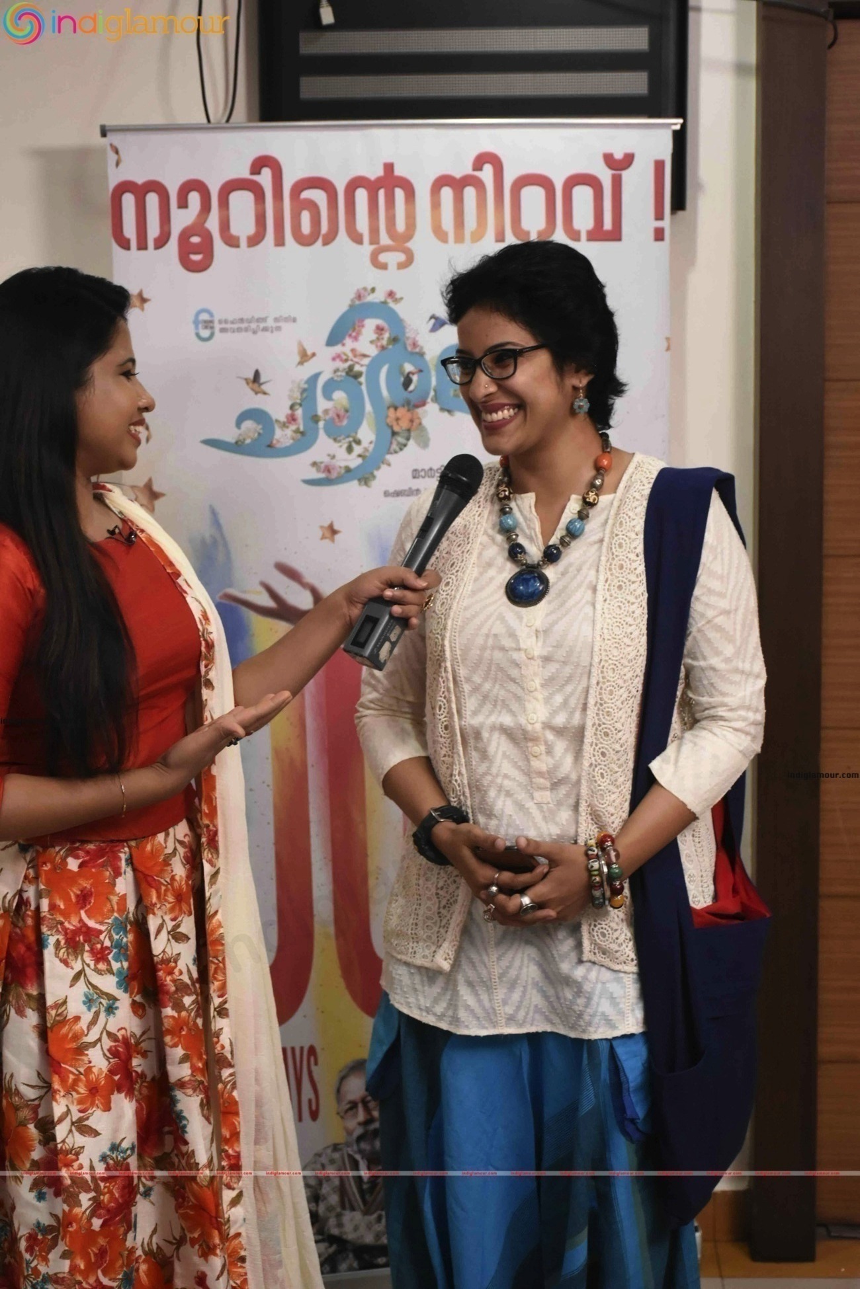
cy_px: 644
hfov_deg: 21.6
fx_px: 2257
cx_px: 430
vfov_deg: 31.9
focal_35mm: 63
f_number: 4.5
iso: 2500
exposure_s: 1/100
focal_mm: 42
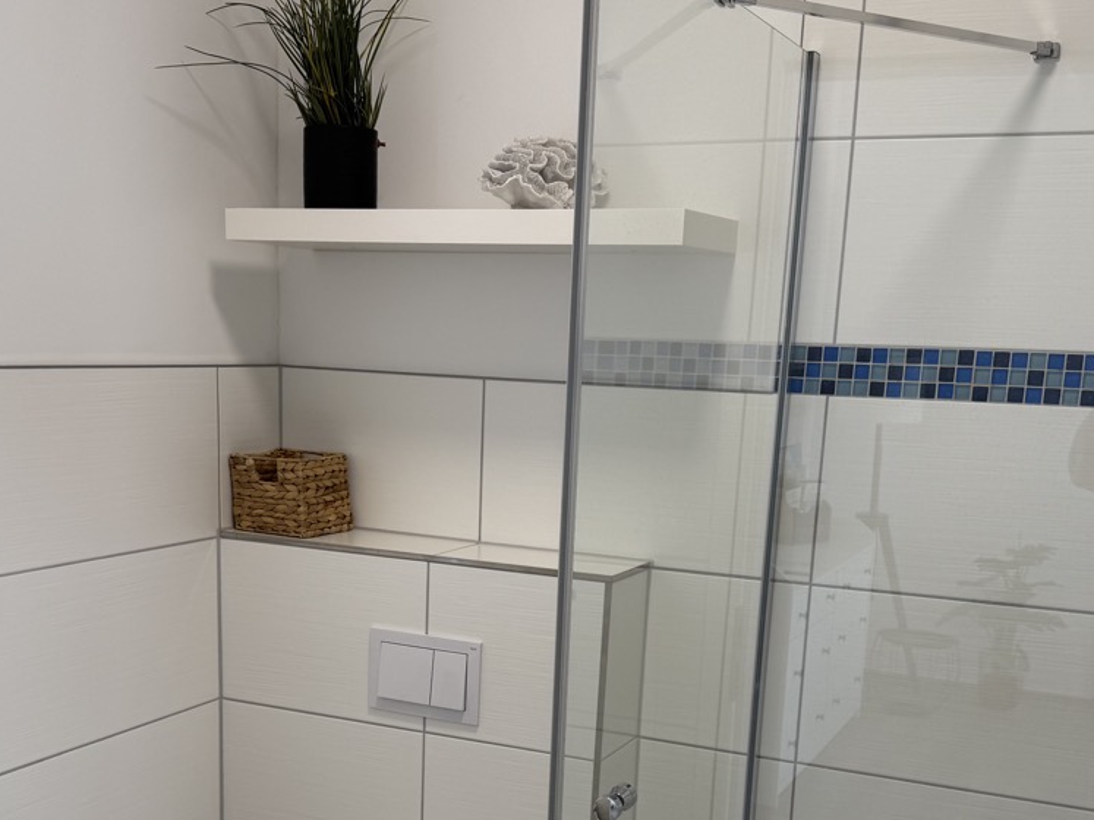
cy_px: 663
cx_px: 502
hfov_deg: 42.0
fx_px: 1422
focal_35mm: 45
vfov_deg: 31.3
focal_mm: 6.76
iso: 64
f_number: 1.78
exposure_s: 1/100
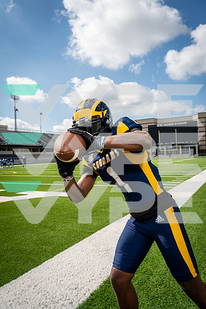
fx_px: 249
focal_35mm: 29
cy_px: 154
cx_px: 103
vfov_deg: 63.7
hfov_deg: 45.0
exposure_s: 1/250
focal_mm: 29
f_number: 8
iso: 125
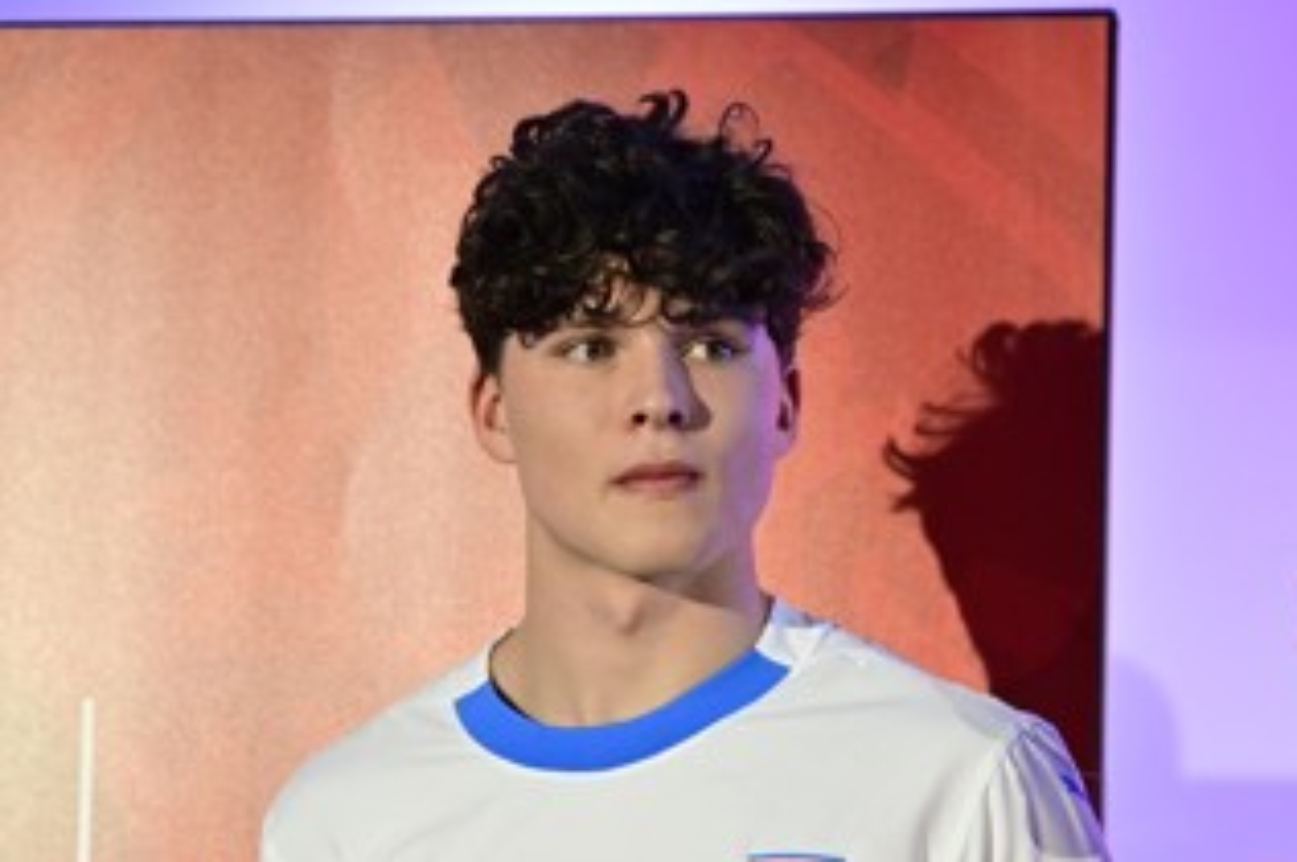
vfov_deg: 8.9
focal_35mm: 153
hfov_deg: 13.4
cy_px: 790
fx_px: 5506
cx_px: 628
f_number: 4
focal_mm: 70
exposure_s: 1/100
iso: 1100
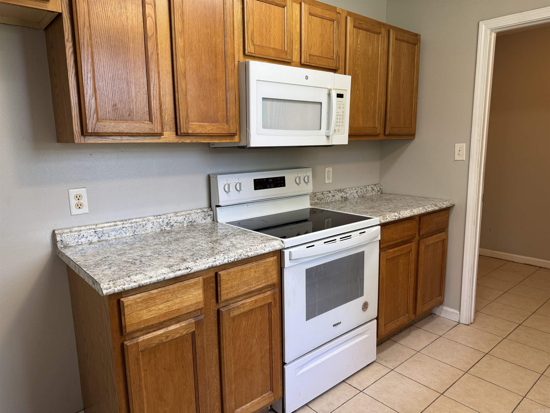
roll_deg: +0.4
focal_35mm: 24
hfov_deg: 71.6
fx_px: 381
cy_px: 206
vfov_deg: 56.8
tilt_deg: -10.3
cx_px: 275
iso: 125
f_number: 1.78
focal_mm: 6.76
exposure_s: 1/120
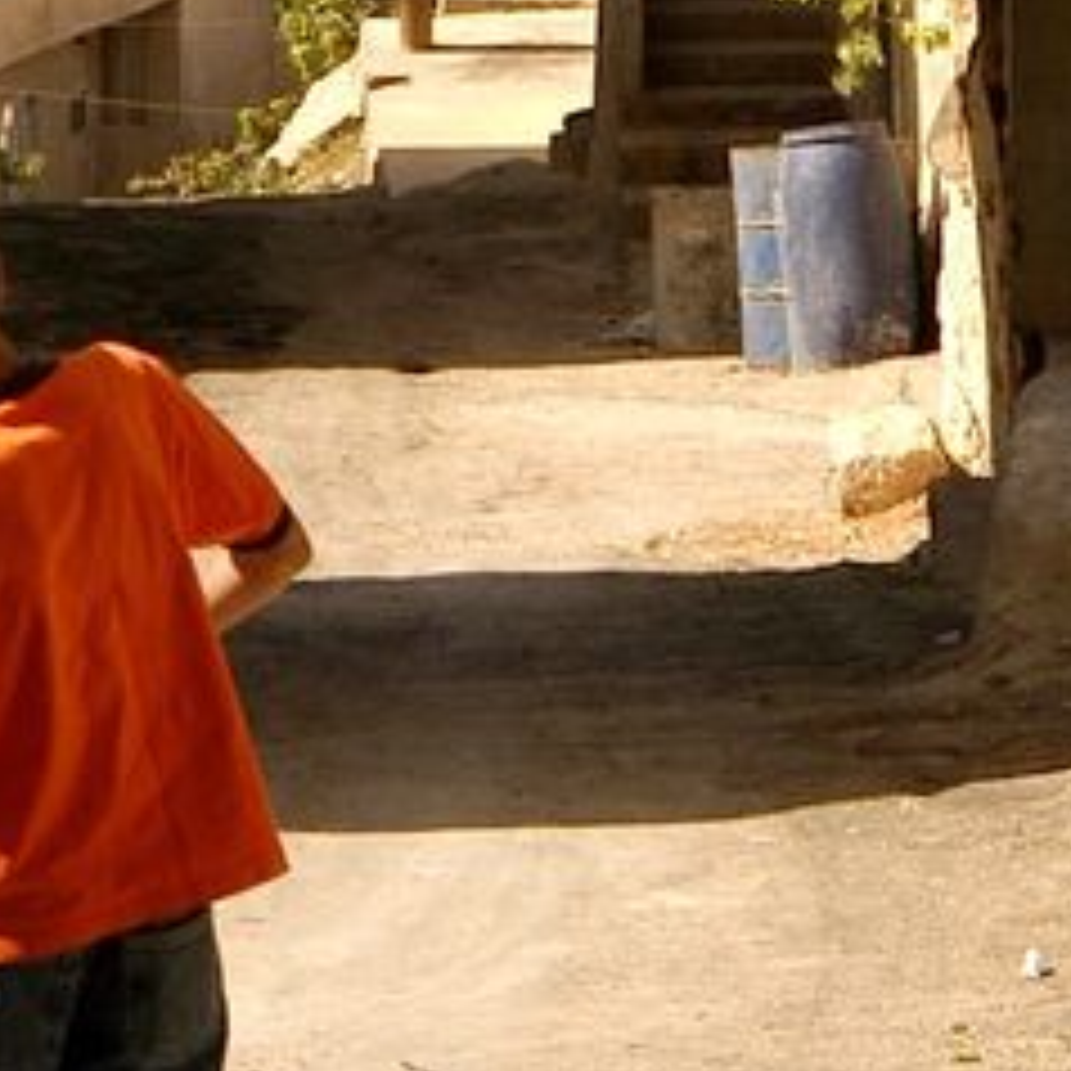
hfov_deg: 5.2
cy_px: -587
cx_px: 234
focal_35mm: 335
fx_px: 11726
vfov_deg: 5.2
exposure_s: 1/125
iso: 200
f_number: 11
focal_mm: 52
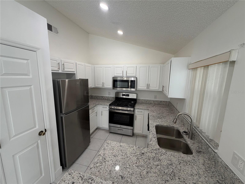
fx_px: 99
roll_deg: -0.9
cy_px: 92
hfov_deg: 102.1
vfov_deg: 85.7
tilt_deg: -9.3
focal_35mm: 14
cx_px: 122
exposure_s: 1/120
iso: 160
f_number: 2.2
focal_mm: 2.22
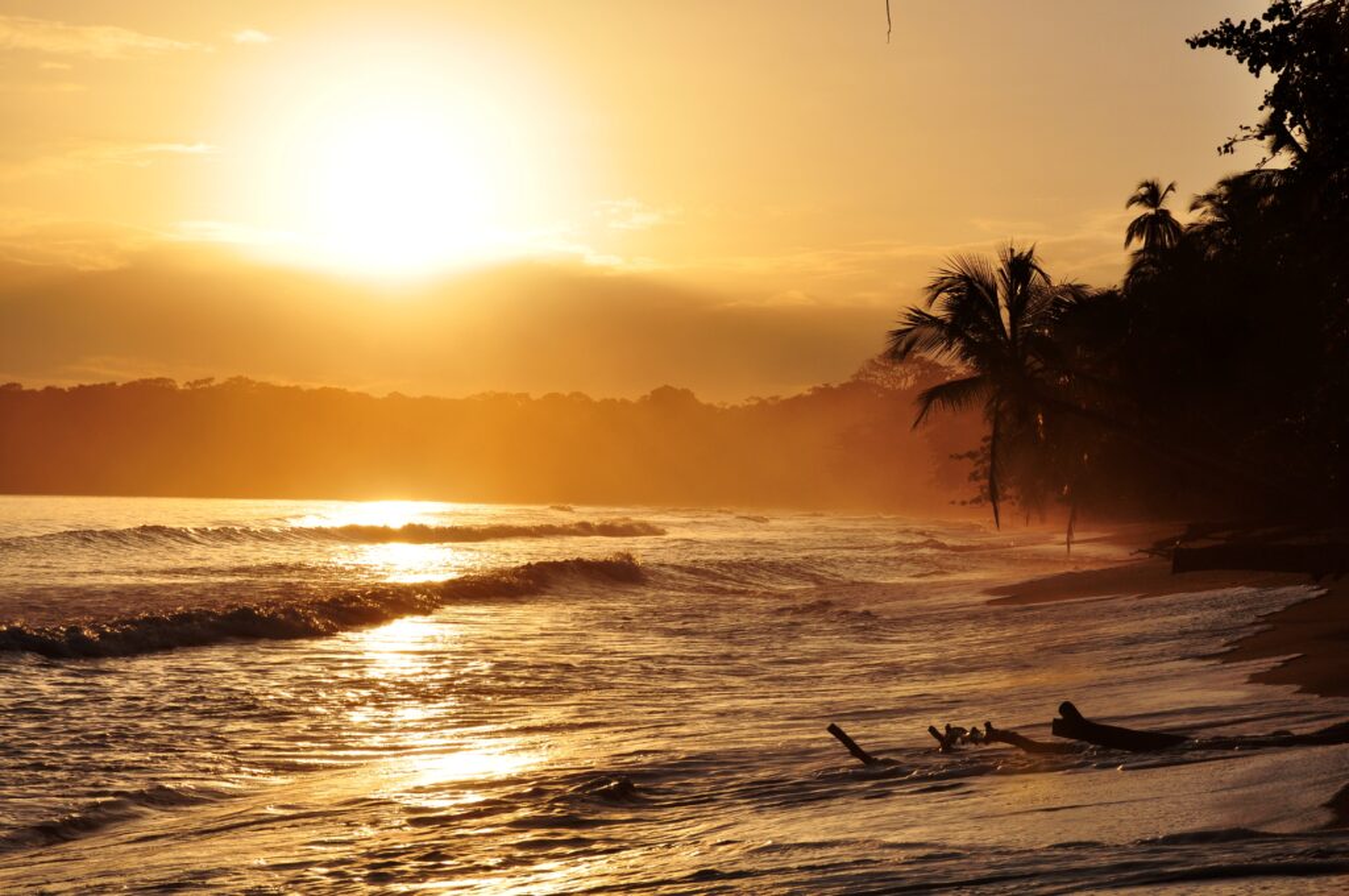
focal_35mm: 105
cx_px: 674
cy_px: 448
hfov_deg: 19.5
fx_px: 3930
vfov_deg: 13.0
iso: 200
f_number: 11
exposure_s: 1/1600
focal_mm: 70
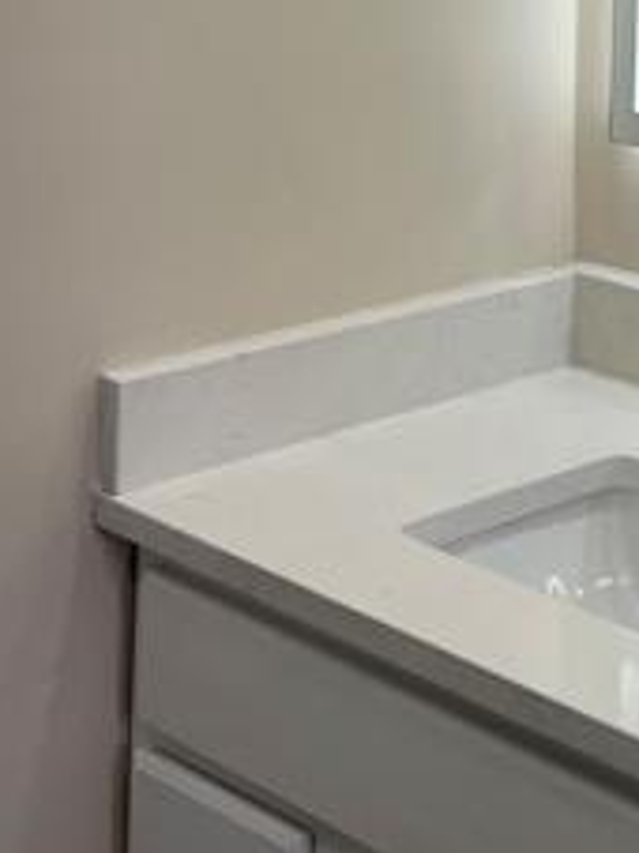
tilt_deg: +1.6
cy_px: -248
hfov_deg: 15.7
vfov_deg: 20.4
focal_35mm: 88
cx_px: 883
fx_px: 2168
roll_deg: -0.8
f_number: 1.5
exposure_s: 1/309
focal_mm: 5.7
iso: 50
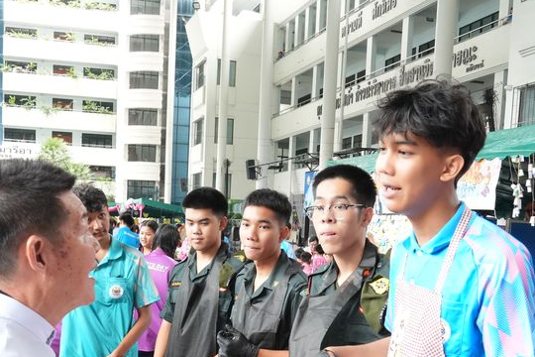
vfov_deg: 26.3
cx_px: 274
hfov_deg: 39.6
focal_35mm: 50
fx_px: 743
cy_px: 309
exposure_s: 1/125
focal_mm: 18
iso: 2000
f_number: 7.1
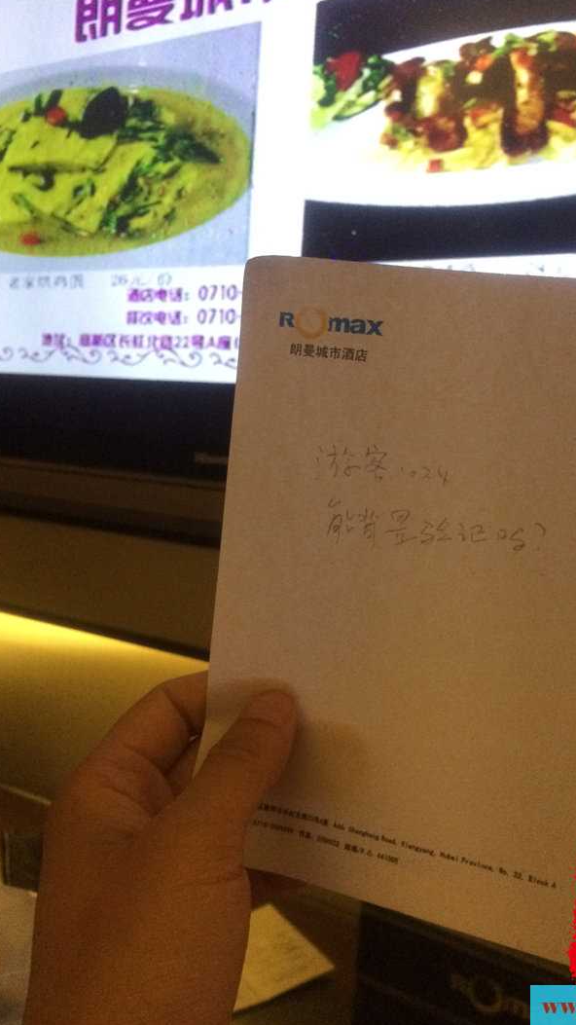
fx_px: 869
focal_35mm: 32
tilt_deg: -5.6
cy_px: 511
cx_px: 336
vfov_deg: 61.0
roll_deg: -4.0
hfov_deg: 36.6
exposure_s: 1/30
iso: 320
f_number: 2.2
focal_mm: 4.15
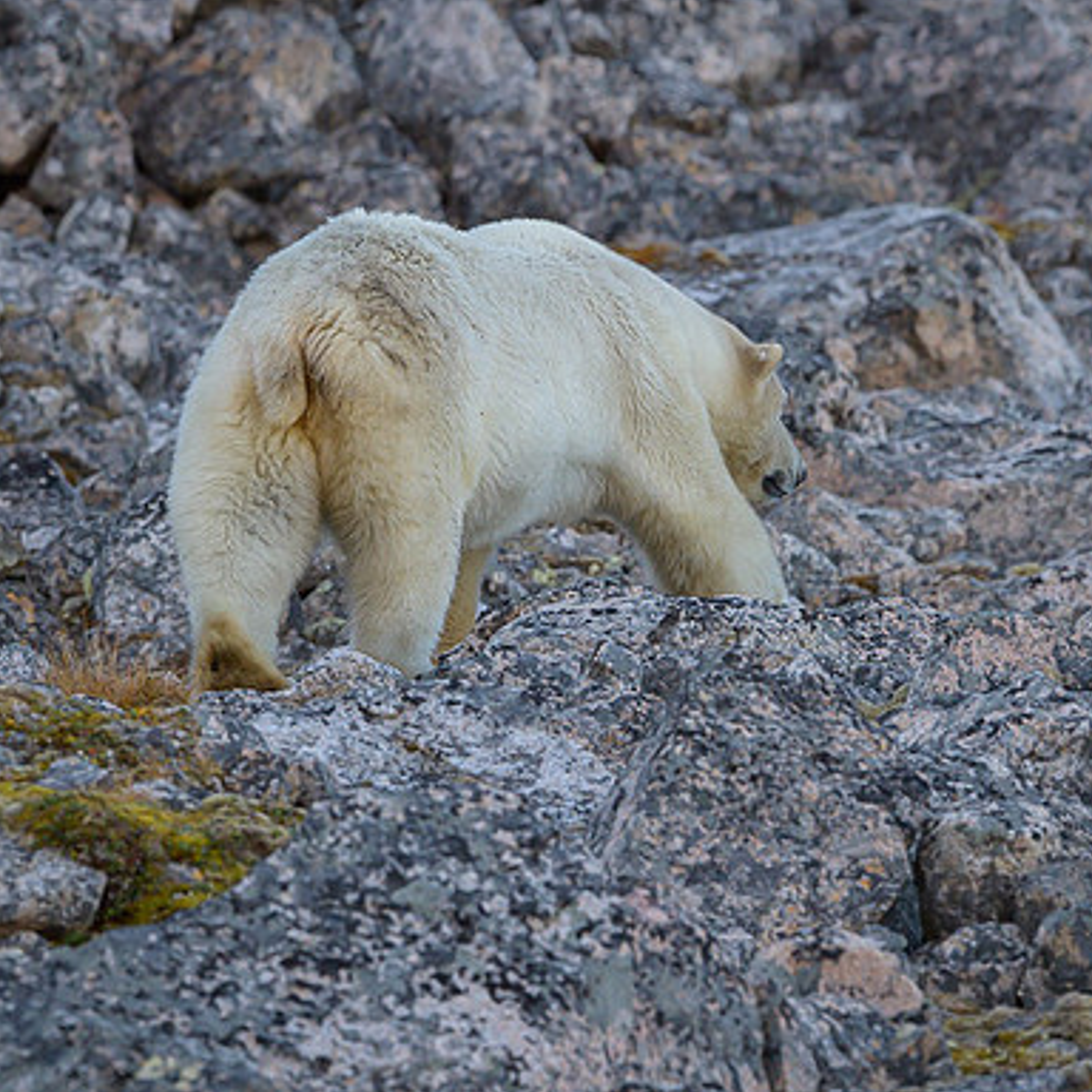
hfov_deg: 2.2
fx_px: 28659
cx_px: 433
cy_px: 408
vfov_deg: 2.2
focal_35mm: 803
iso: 2000
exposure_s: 1/1600
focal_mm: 500
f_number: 7.1
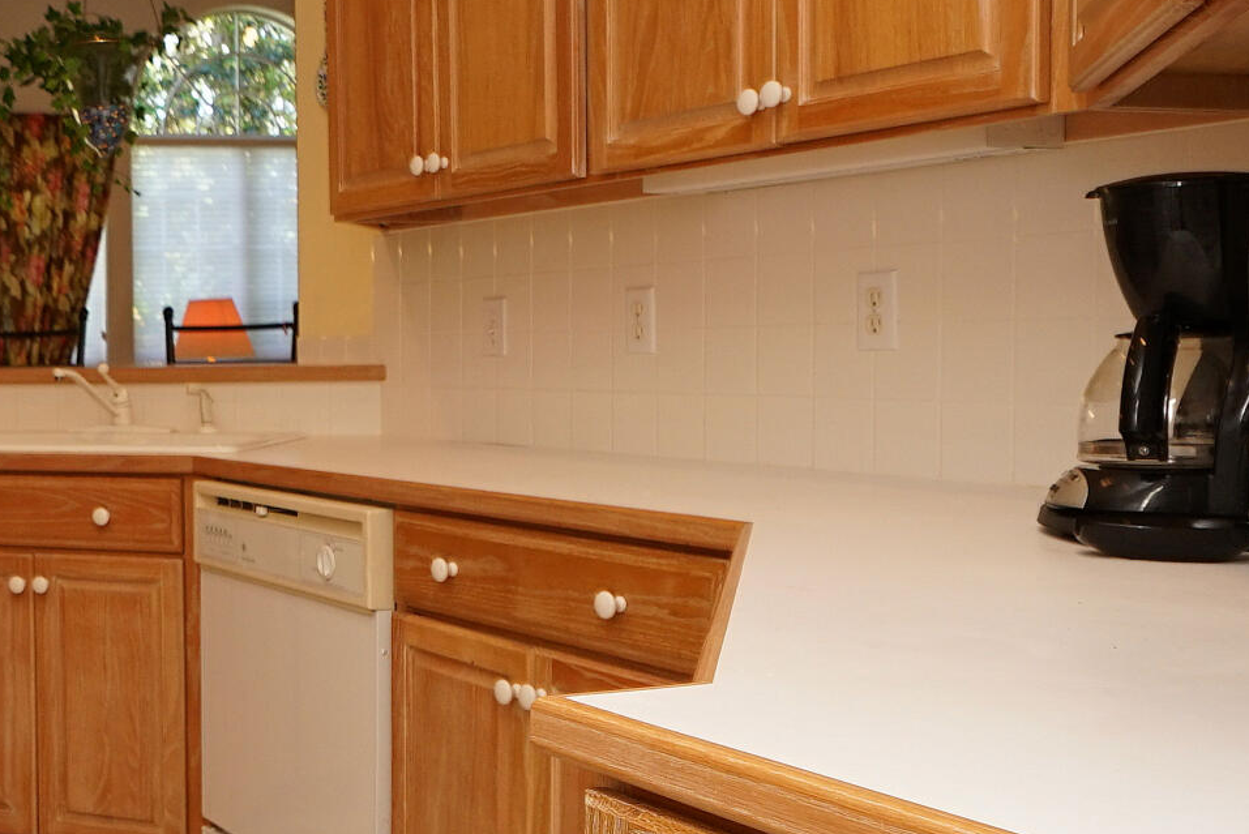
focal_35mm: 47
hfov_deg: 36.7
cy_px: 451
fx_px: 1631
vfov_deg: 28.7
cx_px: -55
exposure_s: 1/60
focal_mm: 10
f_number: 4
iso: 250
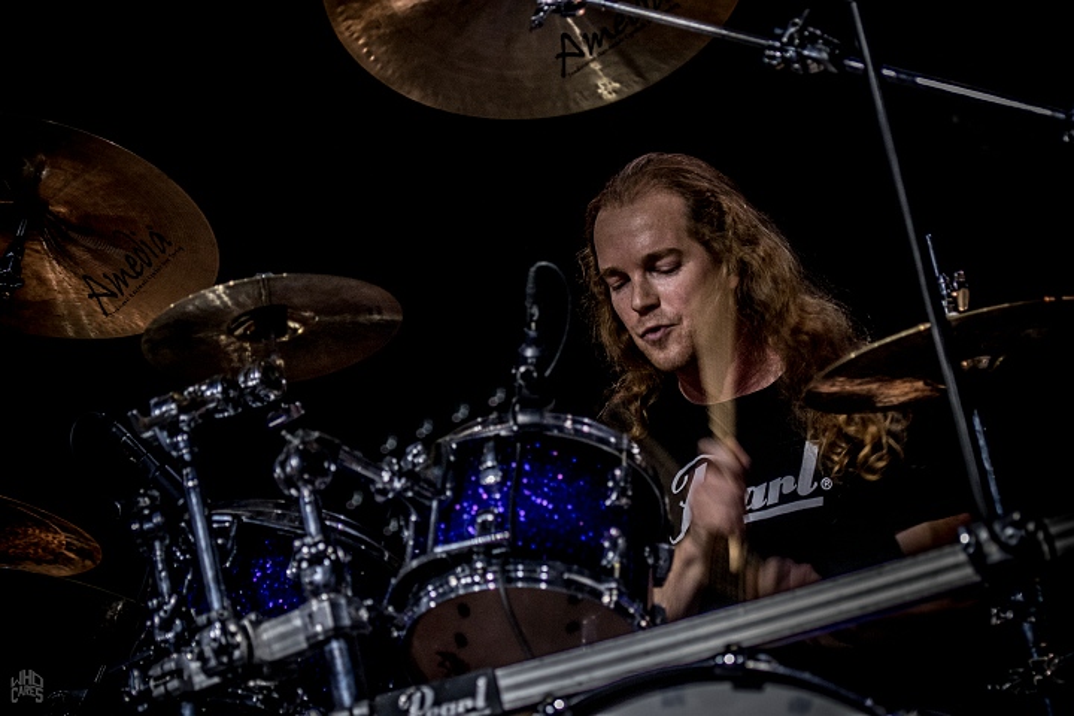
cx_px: 537
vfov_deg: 10.2
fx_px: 4027
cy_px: 358
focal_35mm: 135
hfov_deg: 15.2
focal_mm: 90
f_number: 2.8
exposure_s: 1/80
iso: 1600
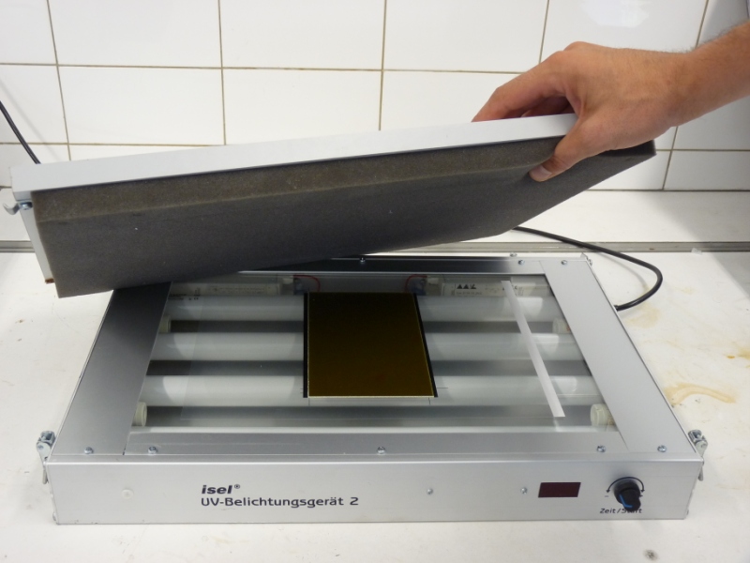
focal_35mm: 38
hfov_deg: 49.0
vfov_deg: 37.7
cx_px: 375
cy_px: 282
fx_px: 823
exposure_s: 1/30
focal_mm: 6.8
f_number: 3
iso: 200
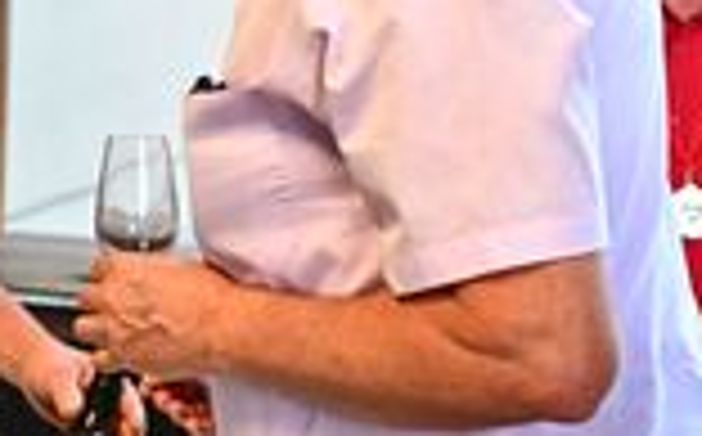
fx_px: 1968
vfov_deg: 12.6
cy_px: 162
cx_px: 22
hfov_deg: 19.7
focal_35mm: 103
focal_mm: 35
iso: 2000
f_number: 3.2
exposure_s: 1/200
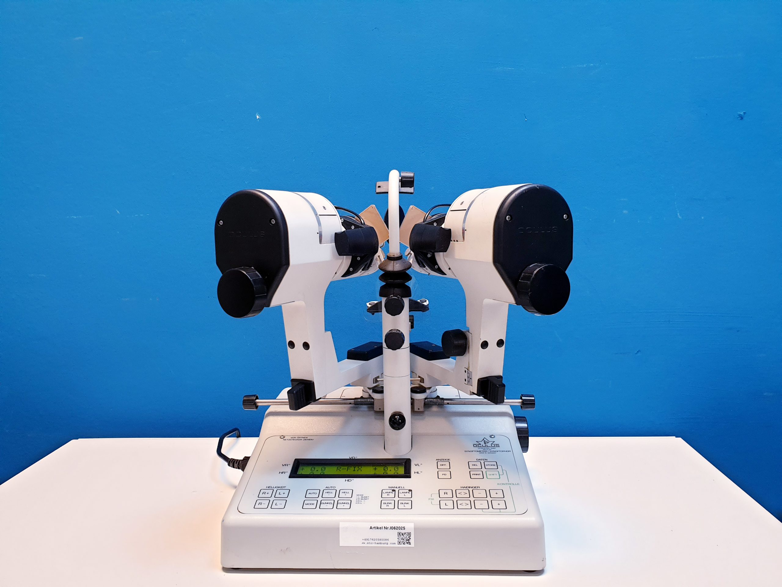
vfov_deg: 53.1
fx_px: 587
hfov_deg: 67.3
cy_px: 294
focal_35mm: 26
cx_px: 391
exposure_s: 1/50
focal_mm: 4.3
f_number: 2.4
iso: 160
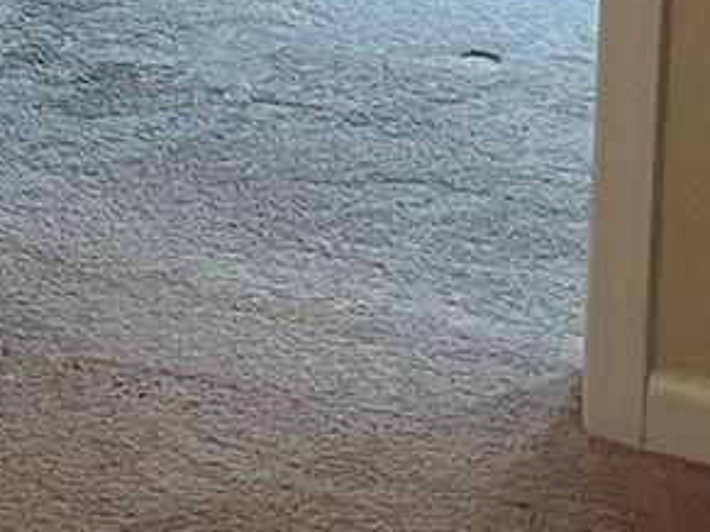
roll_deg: +0.0
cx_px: -895
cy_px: -874
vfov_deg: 7.4
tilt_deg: -5.3
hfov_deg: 9.7
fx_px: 3752
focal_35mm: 183
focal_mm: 5.7
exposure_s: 1/60
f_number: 1.5
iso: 125
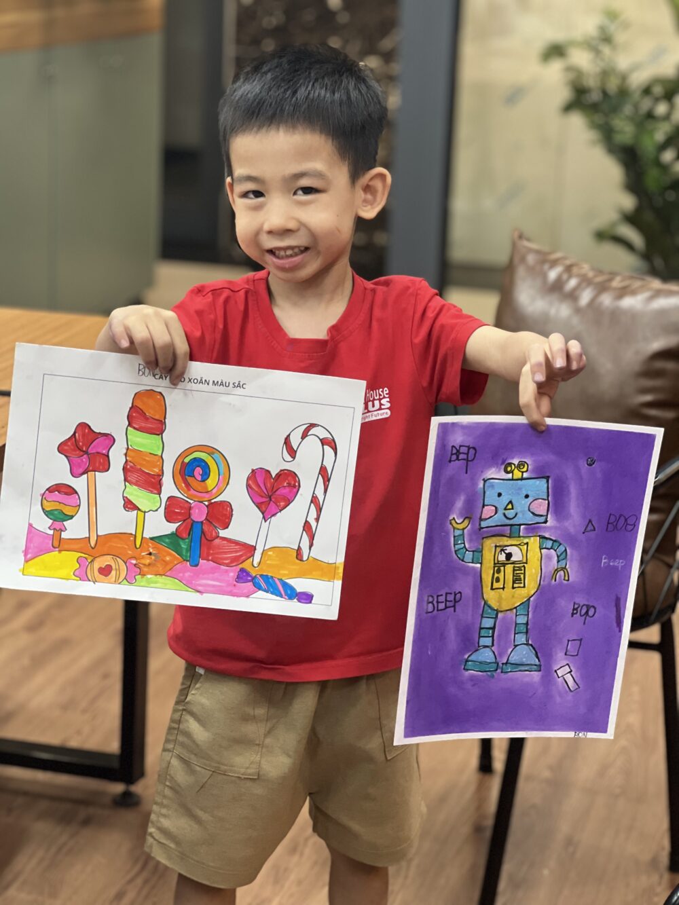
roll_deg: -1.9
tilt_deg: -14.7
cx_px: 340
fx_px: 2014
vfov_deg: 25.3
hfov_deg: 19.1
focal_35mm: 77
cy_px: 452
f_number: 2.8
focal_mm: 9
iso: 160
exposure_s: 1/33
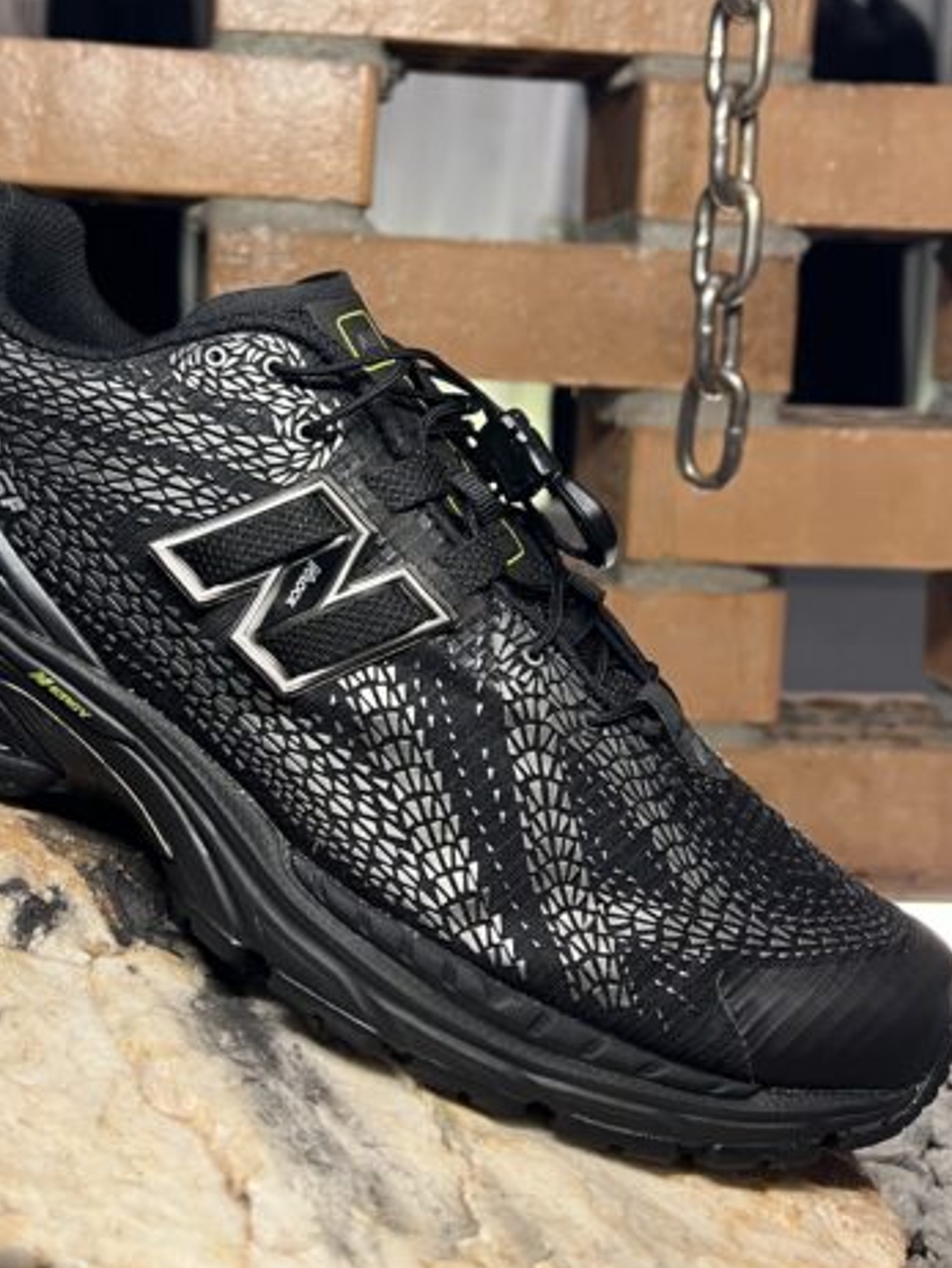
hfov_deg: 32.1
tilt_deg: -2.7
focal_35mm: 45
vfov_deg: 41.5
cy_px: 425
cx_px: 384
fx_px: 1649
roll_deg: -1.5
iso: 80
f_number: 1.5
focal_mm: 5.7
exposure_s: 1/60
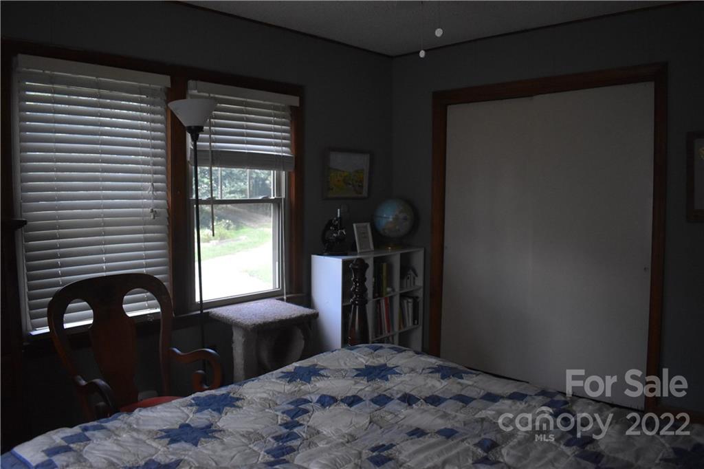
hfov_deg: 67.4
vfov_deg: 47.9
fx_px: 528
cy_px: 234
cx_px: 352
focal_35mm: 27
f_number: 3.5
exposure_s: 1/500
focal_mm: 18
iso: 2800
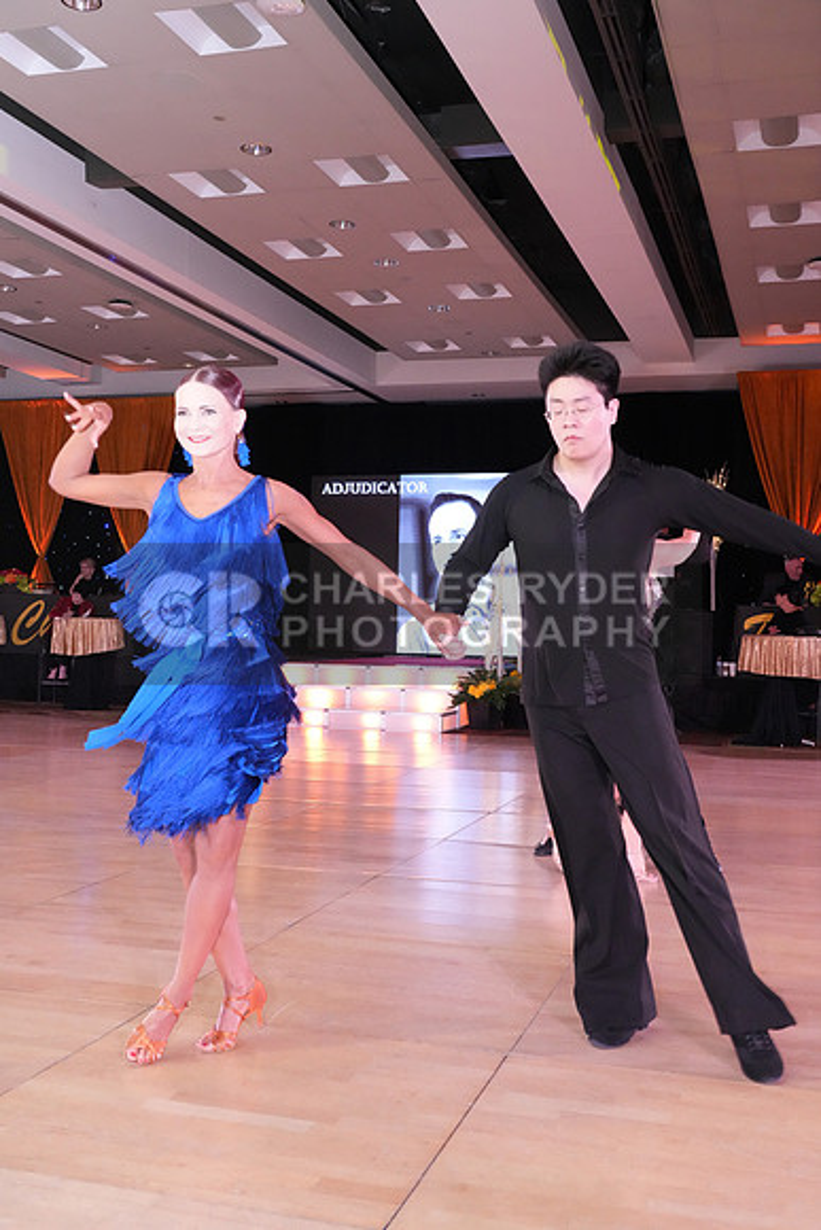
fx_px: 1196
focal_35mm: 35
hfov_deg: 37.9
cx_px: 410
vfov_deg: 54.4
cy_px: 615
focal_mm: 35
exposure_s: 1/250
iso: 8000
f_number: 8
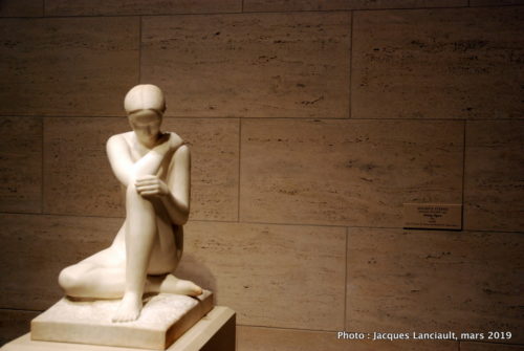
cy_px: 176
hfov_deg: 47.9
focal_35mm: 40
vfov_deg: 33.1
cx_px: 262
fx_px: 590
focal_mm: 27
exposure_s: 1/13
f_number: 3.8
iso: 640
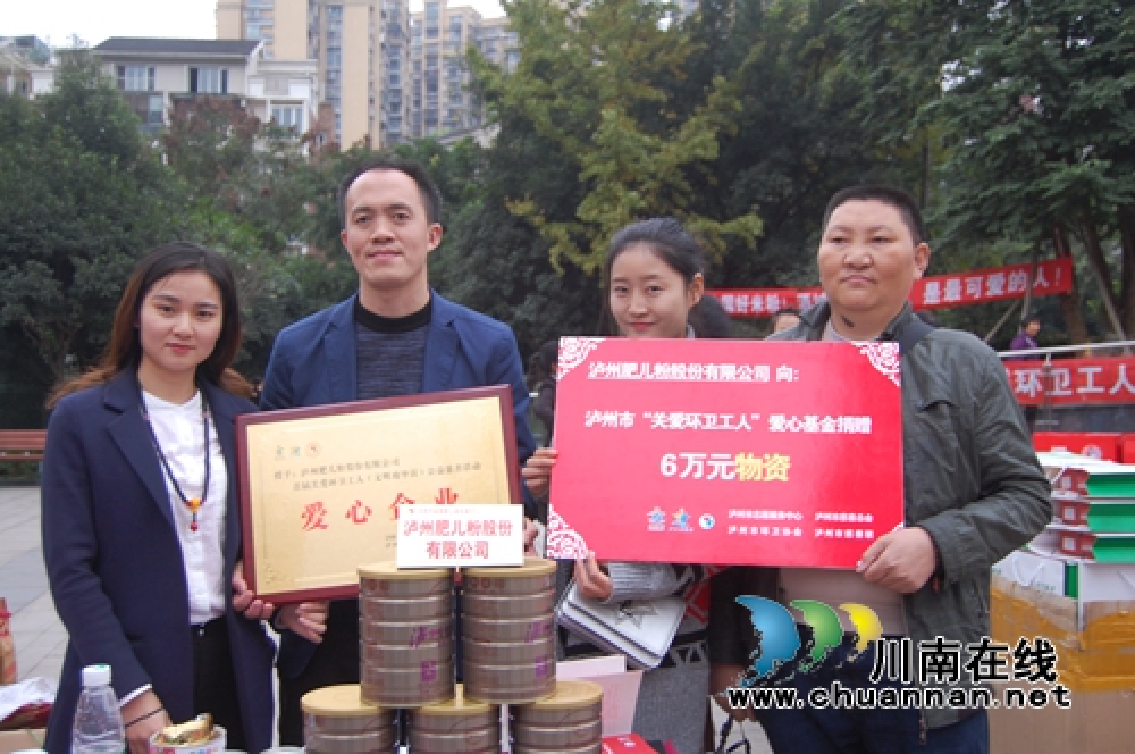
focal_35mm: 36
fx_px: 1134
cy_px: 377
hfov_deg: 53.2
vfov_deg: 36.8
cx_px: 568
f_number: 4
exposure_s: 1/40
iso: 400
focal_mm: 24
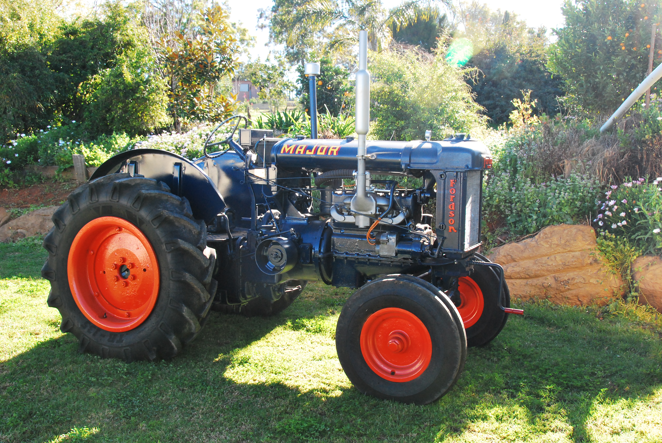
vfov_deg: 37.0
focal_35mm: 36
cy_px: 222
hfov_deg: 53.1
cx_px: 331
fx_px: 663
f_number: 8
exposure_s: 1/250
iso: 800
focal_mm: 24
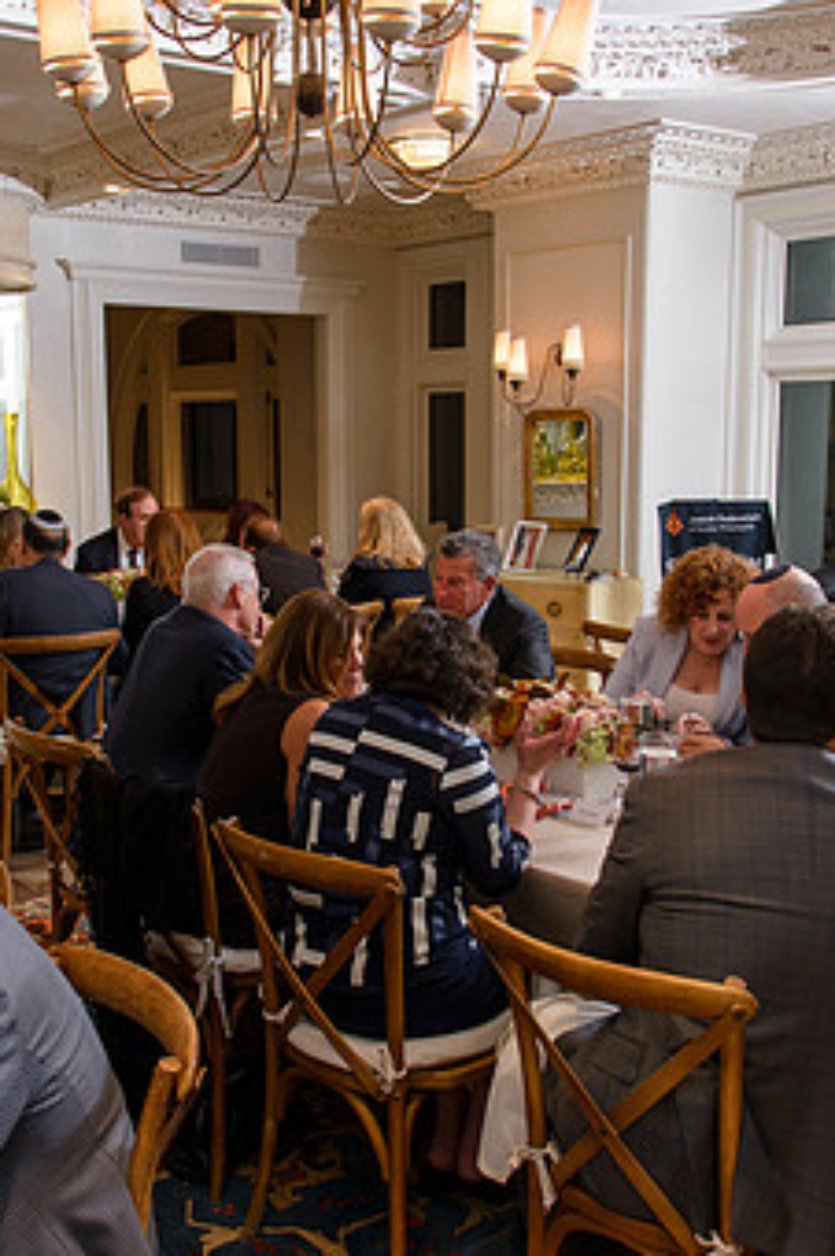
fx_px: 1429
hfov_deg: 32.5
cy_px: 641
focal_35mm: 41
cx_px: 373
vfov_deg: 47.4
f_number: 7.1
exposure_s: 1/40
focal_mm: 24
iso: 800
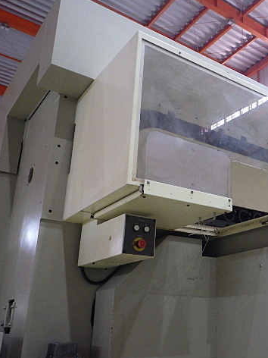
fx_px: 392
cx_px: 235
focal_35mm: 38
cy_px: 181
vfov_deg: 49.0
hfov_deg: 35.7
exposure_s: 1/45
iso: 800
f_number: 3.5
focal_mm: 5
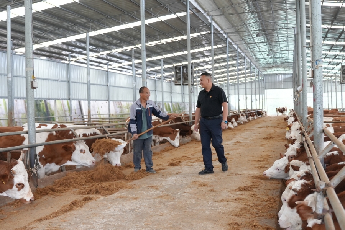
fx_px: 403
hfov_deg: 46.4
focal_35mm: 42
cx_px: 172
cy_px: 115
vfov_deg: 31.9
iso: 640
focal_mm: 28
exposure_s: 1/60
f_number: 2.8
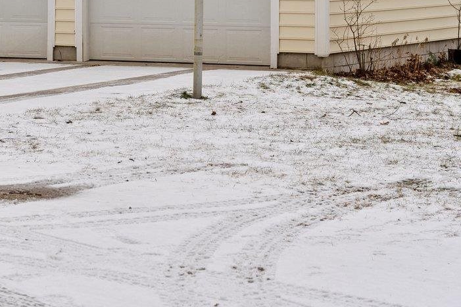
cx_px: 68
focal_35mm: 148
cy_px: -128
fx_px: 1895
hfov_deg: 13.8
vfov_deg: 9.1
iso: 200
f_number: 5
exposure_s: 1/125
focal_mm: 50.7
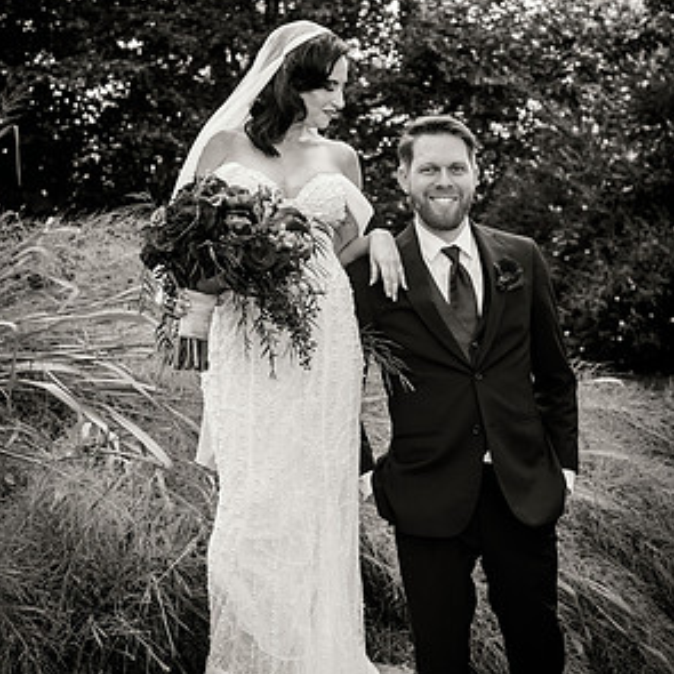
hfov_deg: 30.0
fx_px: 1256
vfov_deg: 29.9
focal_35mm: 57
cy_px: 260
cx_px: 336
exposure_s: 1/640
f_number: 4
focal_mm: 44
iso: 400
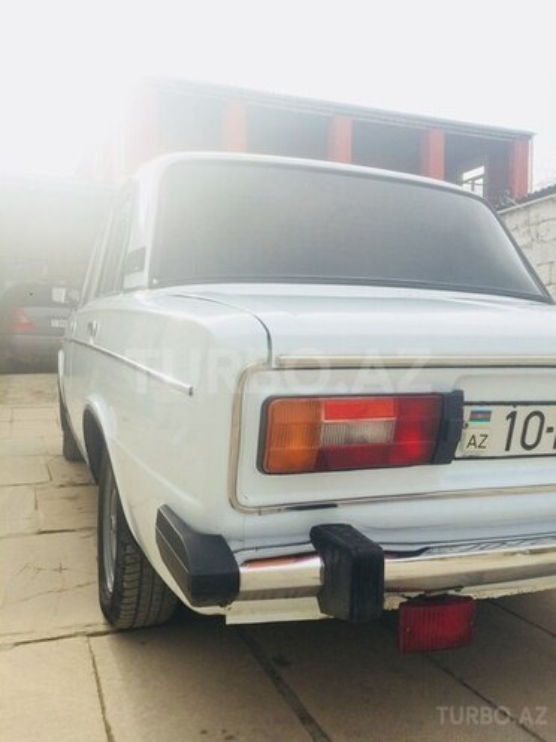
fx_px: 621
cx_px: 278
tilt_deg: -8.5
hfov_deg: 48.2
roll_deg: +1.5
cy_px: 371
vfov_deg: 61.7
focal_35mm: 29
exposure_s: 1/1244
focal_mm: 4.15
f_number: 2.2
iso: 32
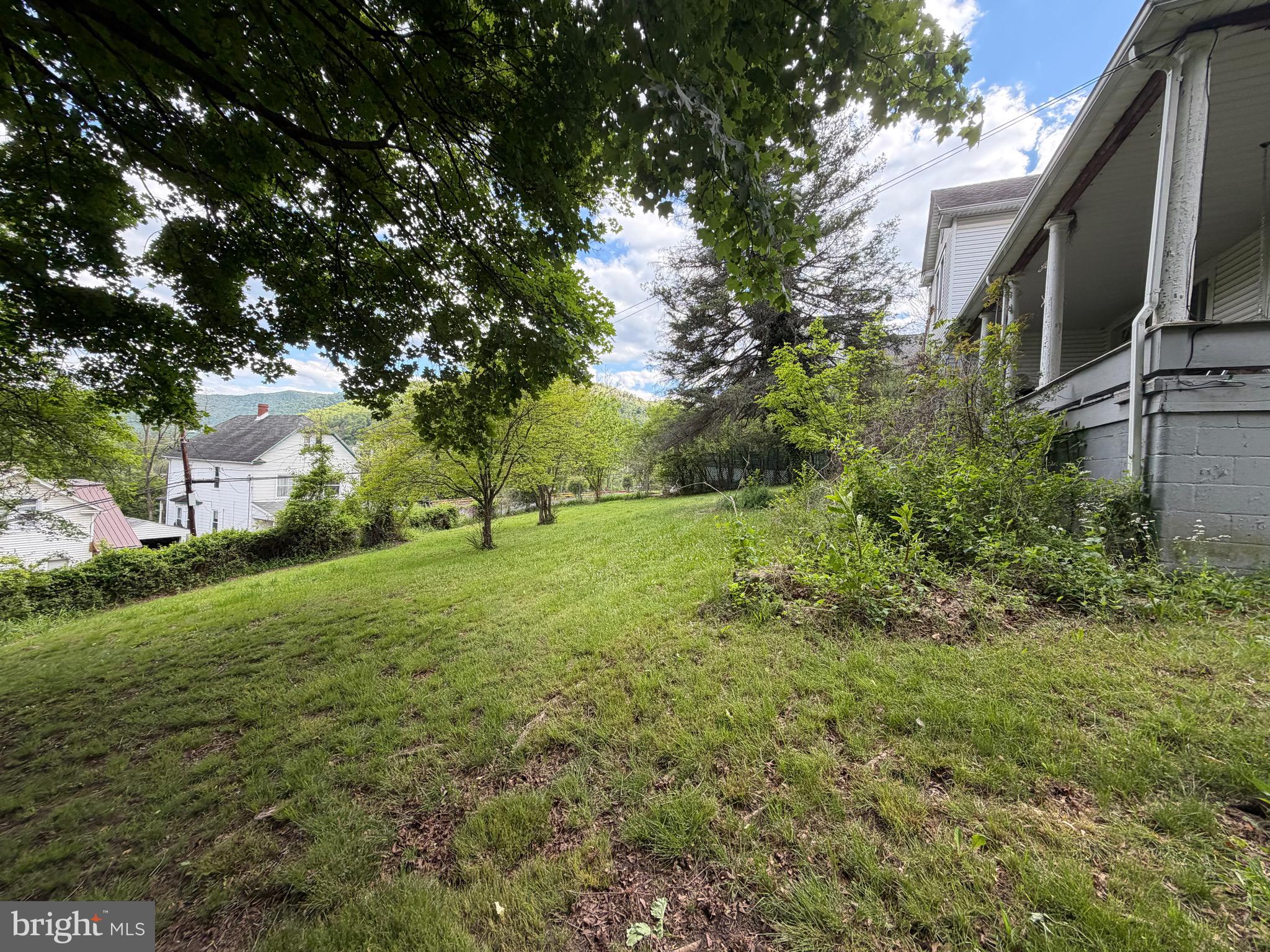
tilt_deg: +0.1
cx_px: 635
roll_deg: -3.2
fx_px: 514
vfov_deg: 85.7
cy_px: 476
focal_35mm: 14
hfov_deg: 102.1
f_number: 2.2
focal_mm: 2.22
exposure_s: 1/220
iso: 64
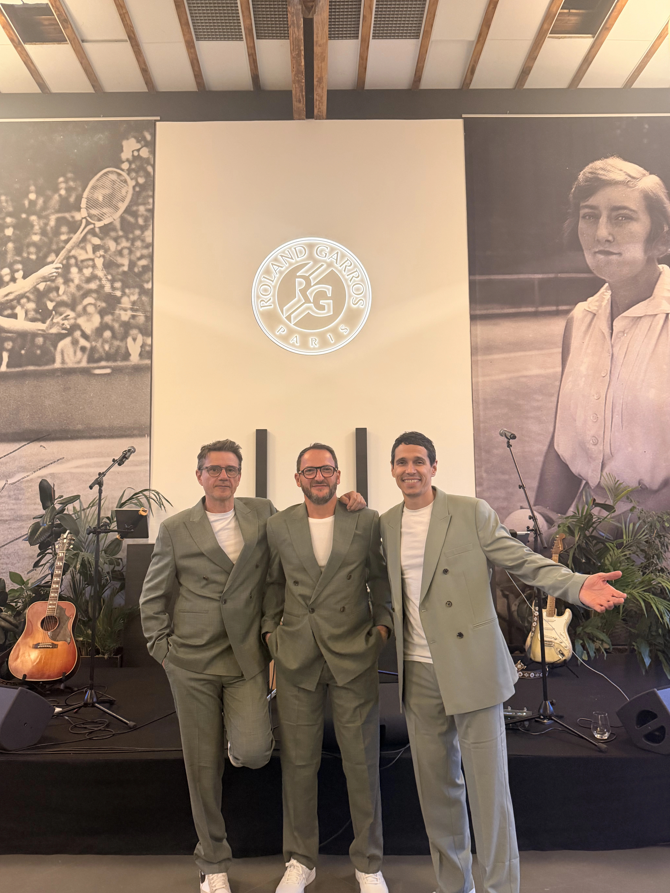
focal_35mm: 25
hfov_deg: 54.9
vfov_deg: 69.4
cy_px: 458
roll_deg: +0.4
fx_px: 645
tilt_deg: +6.9
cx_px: 322
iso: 400
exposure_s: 1/60
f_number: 1.78
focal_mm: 6.76
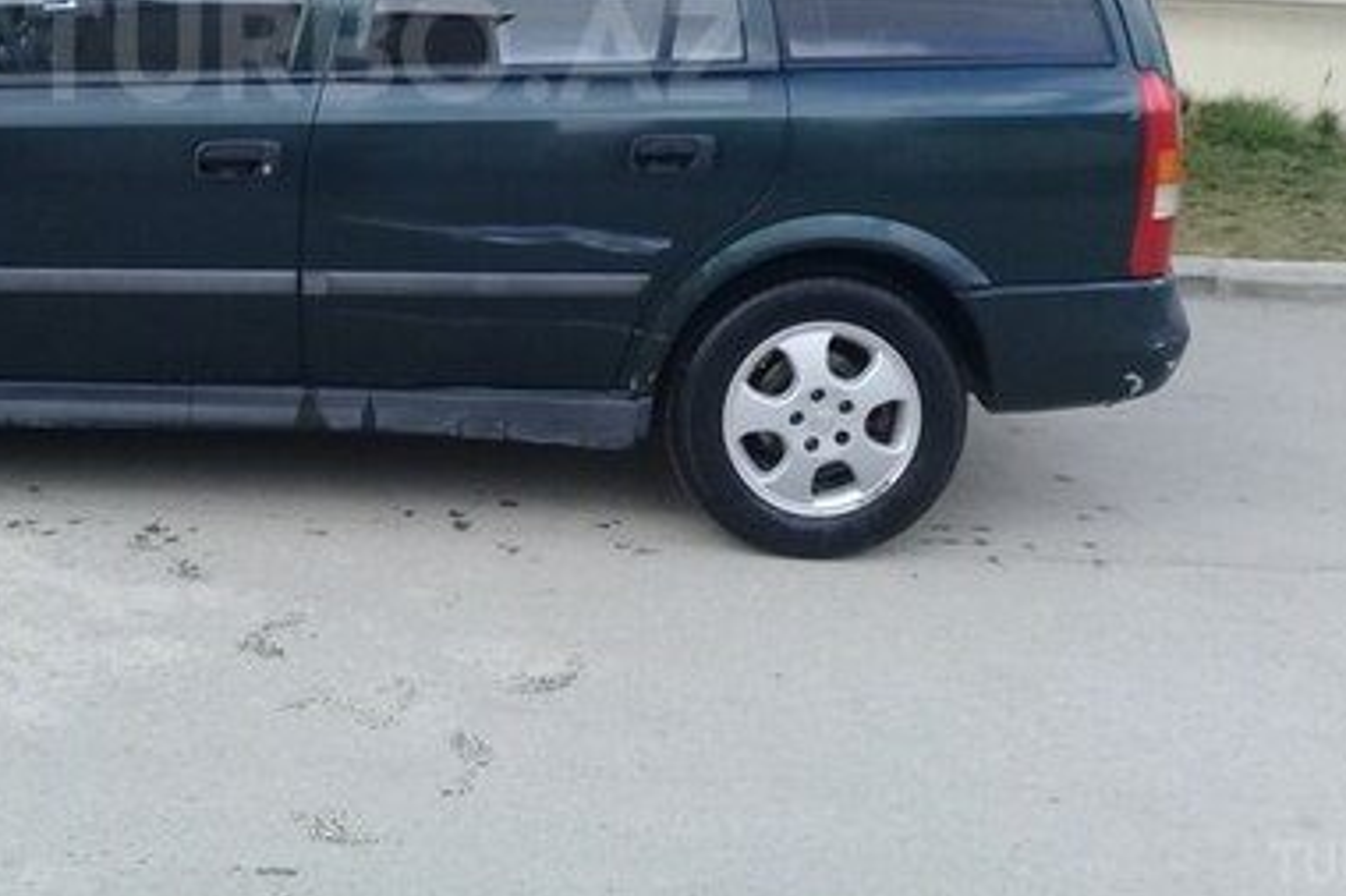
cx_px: 386
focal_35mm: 56
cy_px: 48
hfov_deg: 35.1
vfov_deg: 23.4
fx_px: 2093
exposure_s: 1/280
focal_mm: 3.3
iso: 50
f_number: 2.2
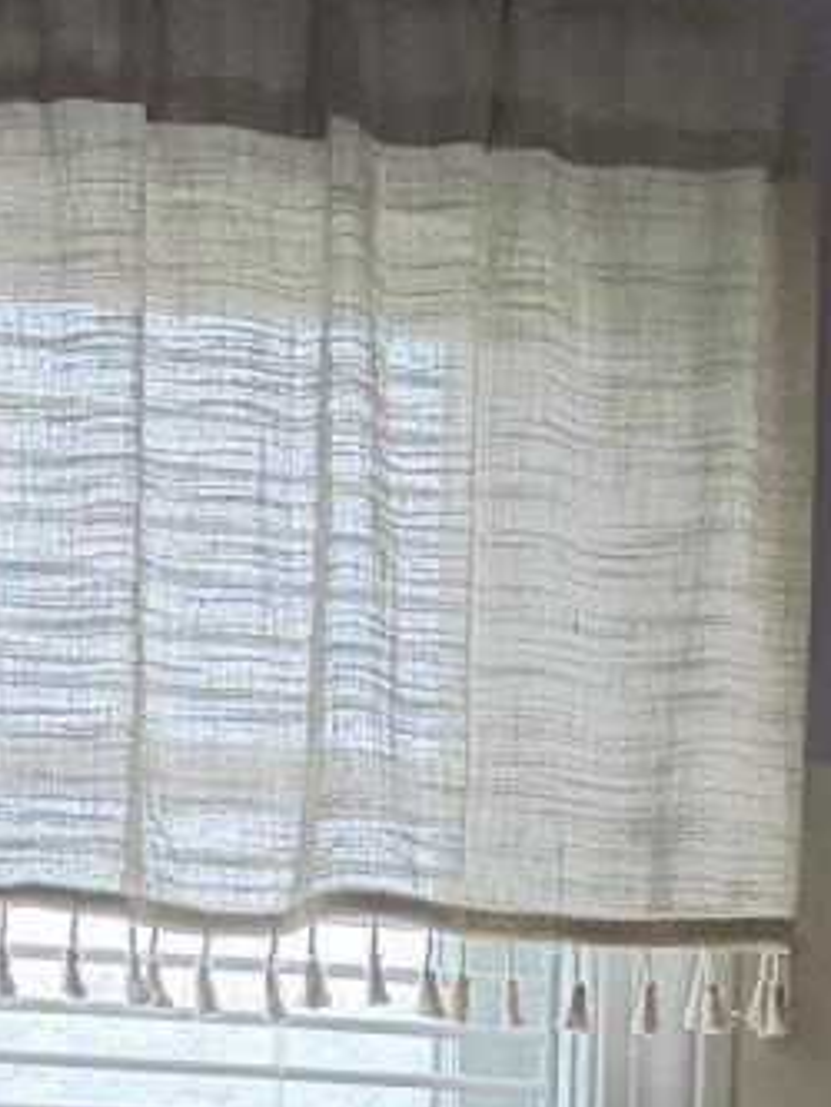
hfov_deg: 10.3
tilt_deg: -16.5
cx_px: 565
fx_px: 4606
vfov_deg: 10.4
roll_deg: -2.1
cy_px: 3188
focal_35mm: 144
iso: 200
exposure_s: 1/121
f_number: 1.78
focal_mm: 6.76
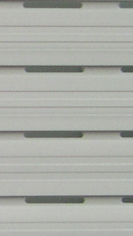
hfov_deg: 3.9
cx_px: -616
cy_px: 98
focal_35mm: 265
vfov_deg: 8.1
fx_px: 1659
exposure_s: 1/40.9
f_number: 2.8
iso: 100
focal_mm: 8
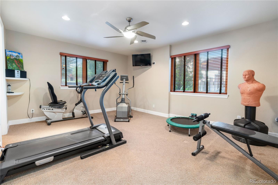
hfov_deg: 96.7
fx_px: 124
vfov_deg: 73.7
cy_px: 92
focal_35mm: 16
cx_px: 139
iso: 640
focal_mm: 16
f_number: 8
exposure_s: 1/15
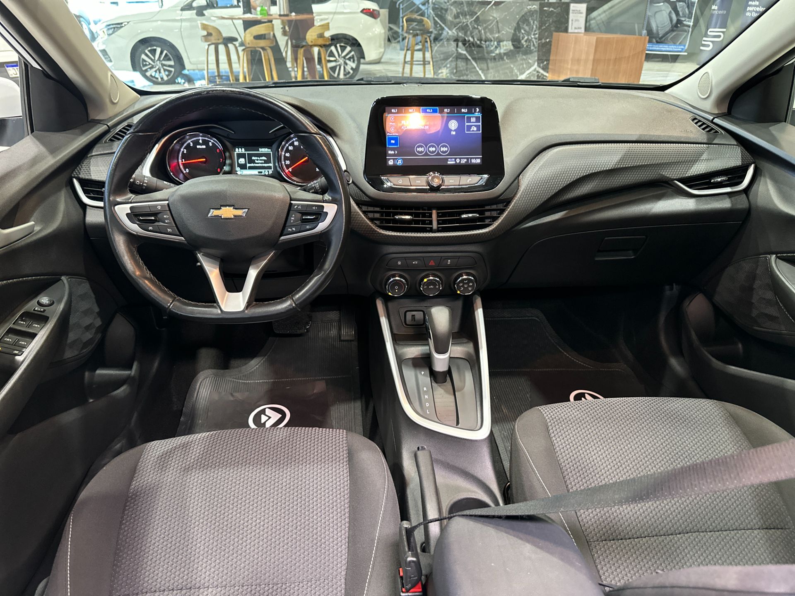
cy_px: 298
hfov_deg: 71.6
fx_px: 551
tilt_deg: -27.6
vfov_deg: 56.8
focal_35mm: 24
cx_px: 398
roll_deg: -0.6
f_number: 1.78
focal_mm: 6.86
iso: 640
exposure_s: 1/40
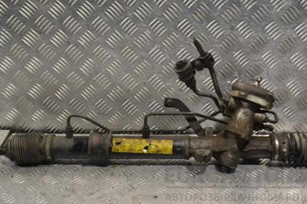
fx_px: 435
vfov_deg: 26.5
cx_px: 154
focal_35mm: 51
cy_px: 103
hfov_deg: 38.9
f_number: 9
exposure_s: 1/320
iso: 3200
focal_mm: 32
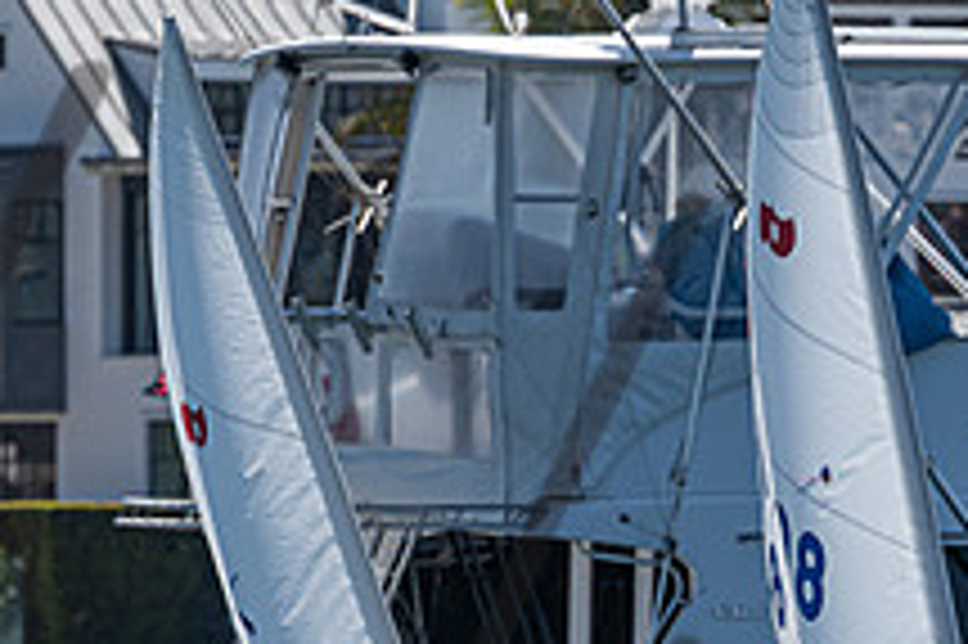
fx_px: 37803
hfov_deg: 1.5
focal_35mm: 1407
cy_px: 1011
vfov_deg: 1.0
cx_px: 807
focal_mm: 380
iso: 400
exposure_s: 1/800
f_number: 11
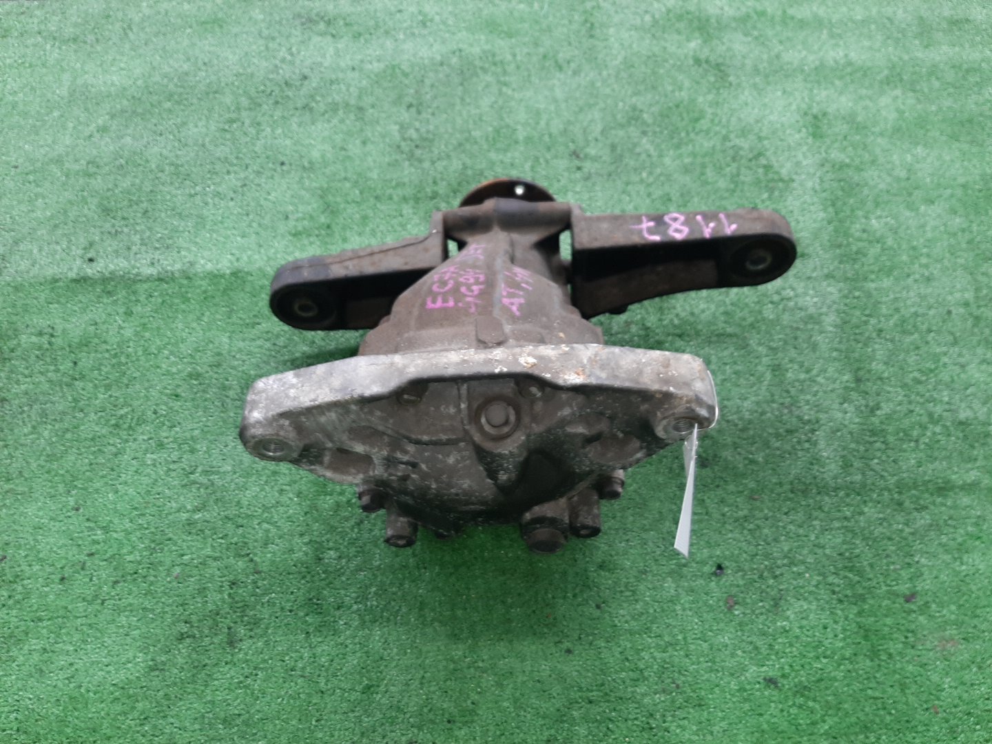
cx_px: 496
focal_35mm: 26
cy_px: 372
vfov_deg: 53.1
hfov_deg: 67.3
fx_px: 745
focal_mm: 3.93
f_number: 1.7
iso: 129
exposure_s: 1/50
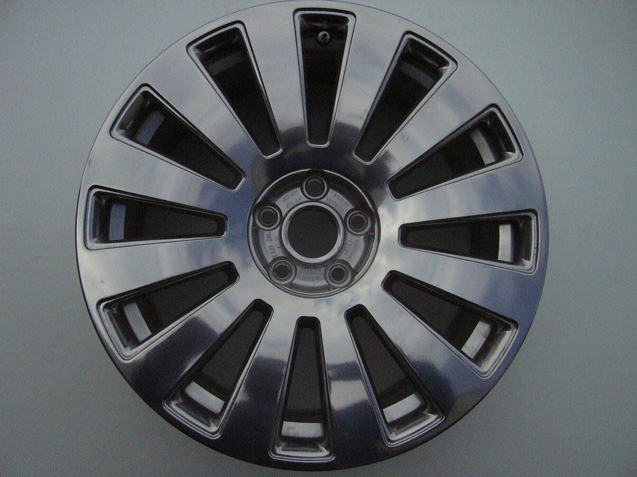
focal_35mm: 35
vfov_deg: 40.7
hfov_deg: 52.6
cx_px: 318
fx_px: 644
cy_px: 238
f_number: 5.6
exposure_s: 1/1600
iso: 400
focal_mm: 5.8
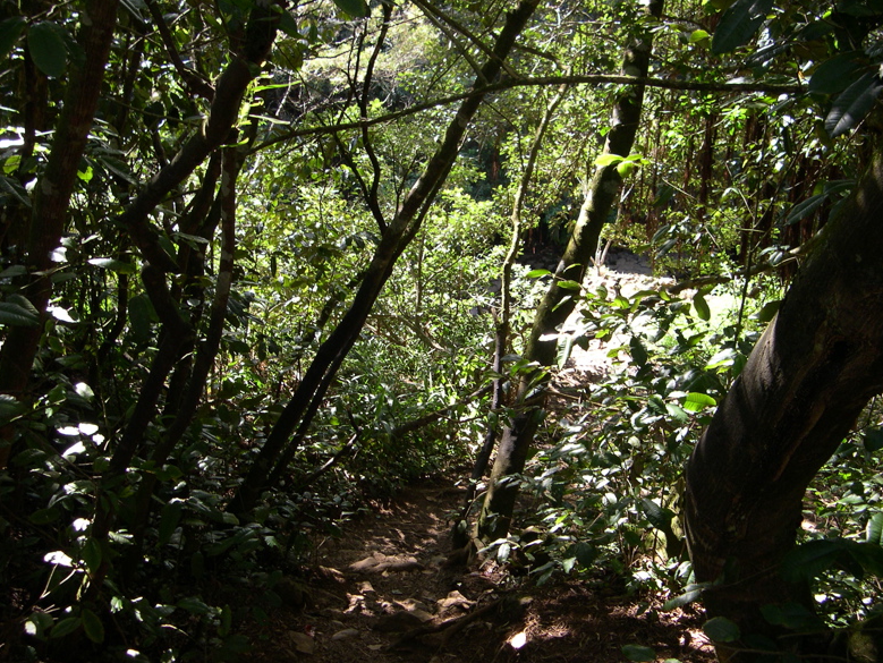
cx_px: 447
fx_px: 995
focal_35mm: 39
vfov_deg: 36.8
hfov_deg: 47.8
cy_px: 332
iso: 100
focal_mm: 8
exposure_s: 1/94.1
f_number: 2.8
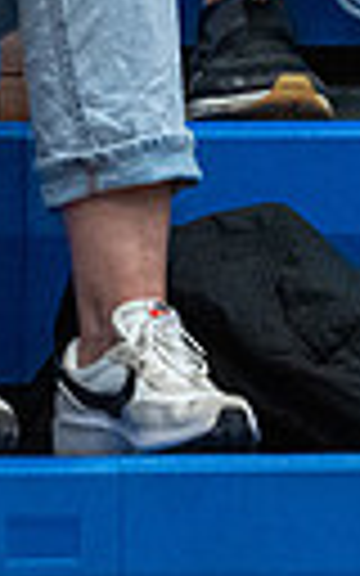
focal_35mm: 1200
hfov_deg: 1.1
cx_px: 822
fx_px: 18837
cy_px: 159
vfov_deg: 1.8
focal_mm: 180
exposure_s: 1/1000
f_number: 2.8
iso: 5000
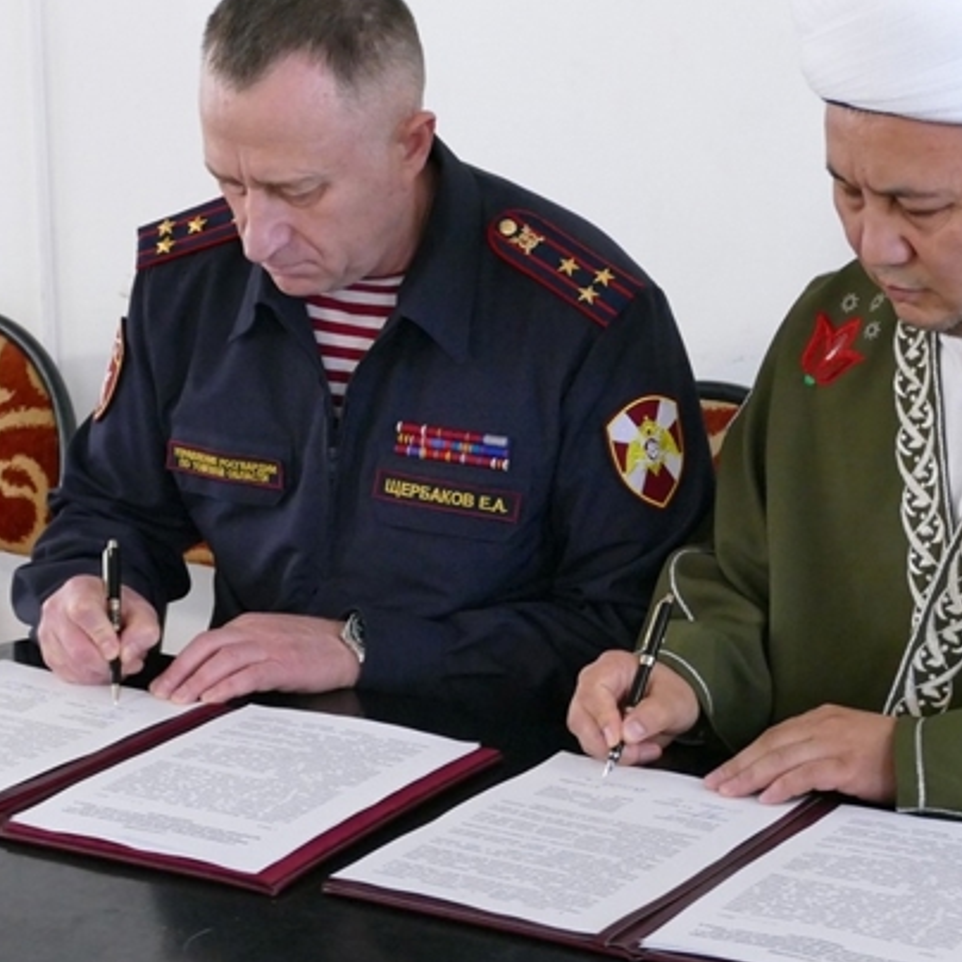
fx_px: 2830
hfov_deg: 19.3
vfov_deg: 19.3
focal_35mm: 90
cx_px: 571
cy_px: 493
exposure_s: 1/60
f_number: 3.5
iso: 1600
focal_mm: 20.62
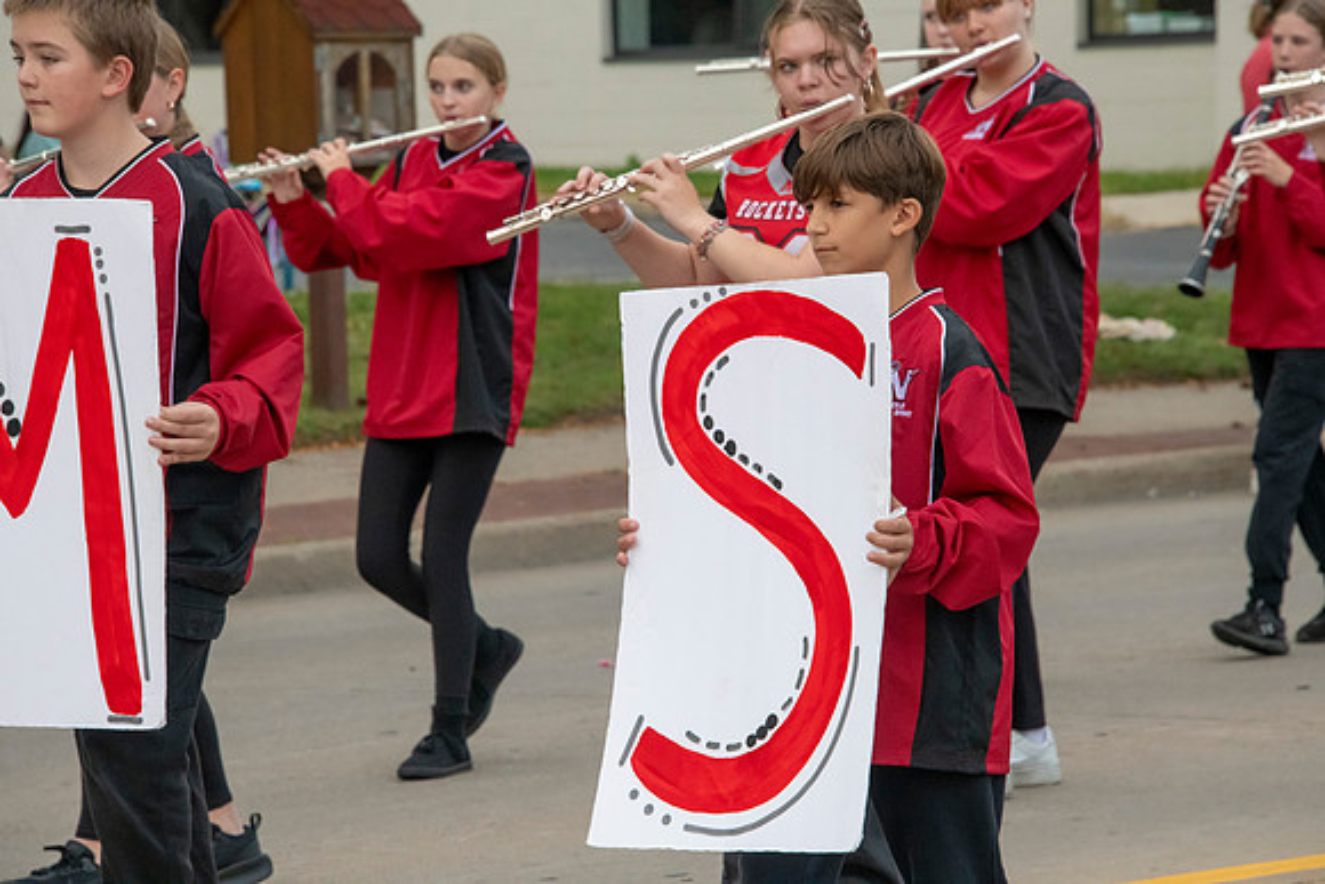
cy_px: 442
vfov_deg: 6.5
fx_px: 7731
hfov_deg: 9.8
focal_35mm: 210
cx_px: 662
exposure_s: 1/640
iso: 3200
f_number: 11
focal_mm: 210
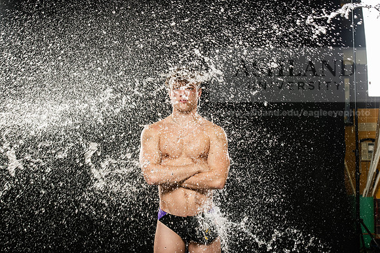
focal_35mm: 90
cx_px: 190
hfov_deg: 22.6
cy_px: 126
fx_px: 950
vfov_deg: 15.2
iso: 500
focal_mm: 90
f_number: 6.3
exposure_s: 1/200
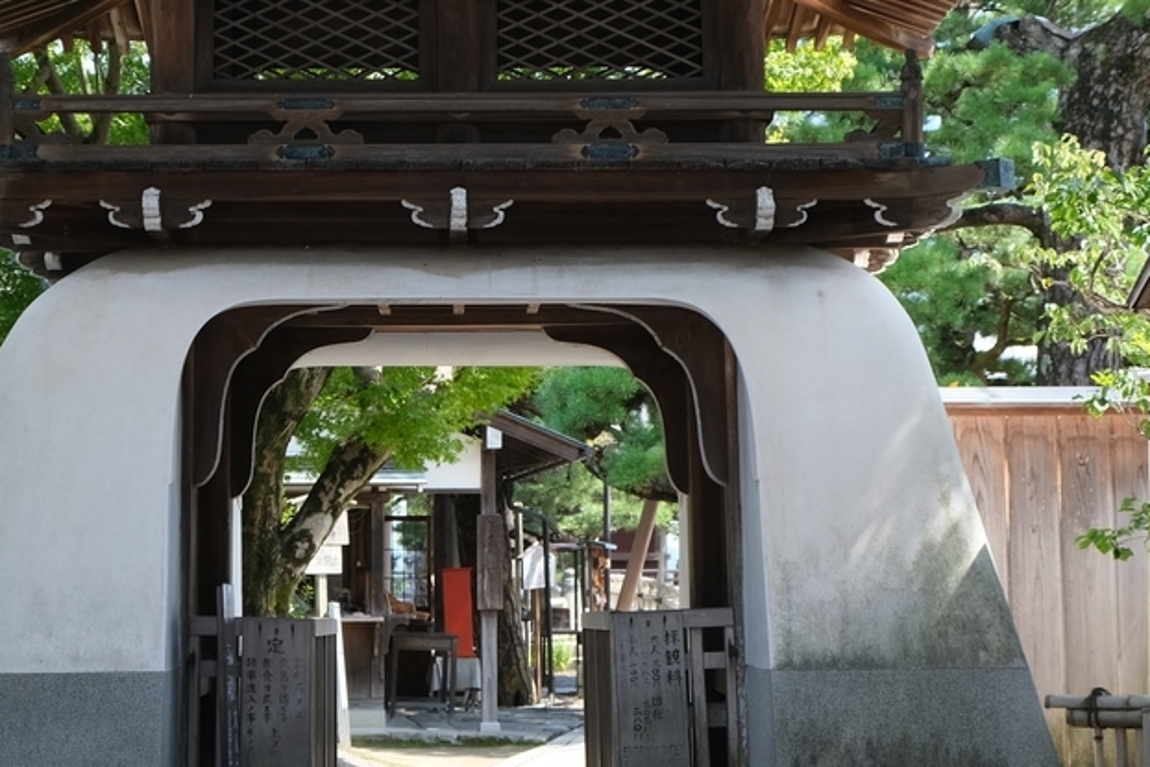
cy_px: 187
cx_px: 416
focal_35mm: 81
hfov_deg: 25.0
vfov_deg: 16.8
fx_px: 2588
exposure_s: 1/200
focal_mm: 27.7
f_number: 5
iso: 320
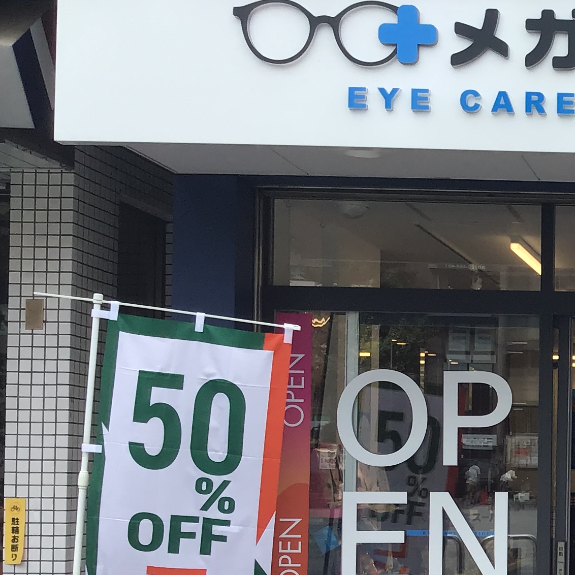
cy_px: 452
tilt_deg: +1.4
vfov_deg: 21.7
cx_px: 782
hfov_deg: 19.8
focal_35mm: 79
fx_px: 1485
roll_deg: -1.5
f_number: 2.4
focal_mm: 3.3
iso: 25
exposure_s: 1/509
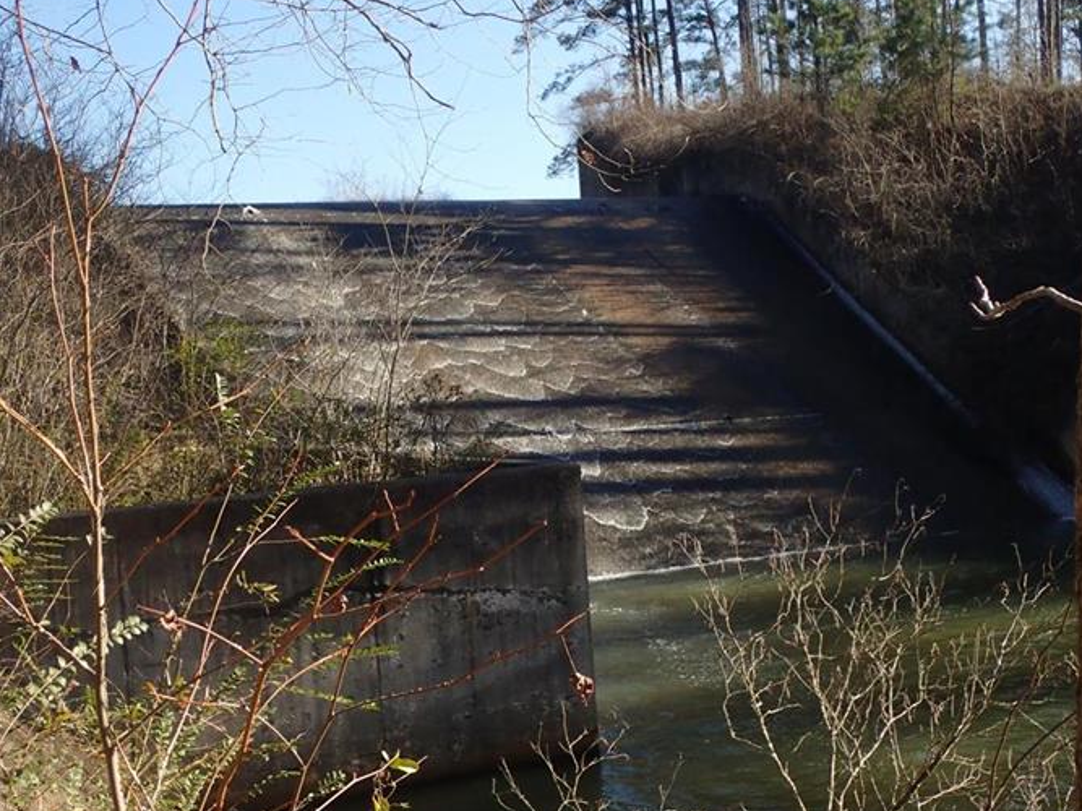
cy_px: 430
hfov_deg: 42.1
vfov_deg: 32.2
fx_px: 1406
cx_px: 529
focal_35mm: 45
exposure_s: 1/160
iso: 400
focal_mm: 7.34
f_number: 11
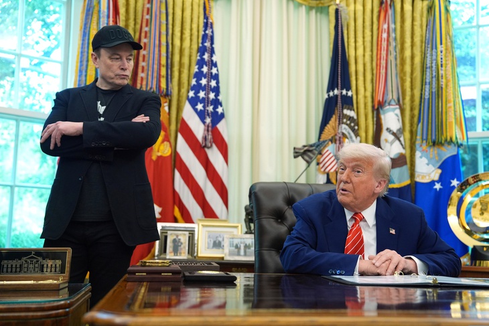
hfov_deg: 45.4
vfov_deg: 31.2
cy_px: 163
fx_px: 584
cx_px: 244
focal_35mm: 43
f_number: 2.8
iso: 2000
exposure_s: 1/250
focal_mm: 43
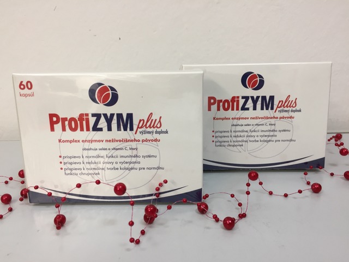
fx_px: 292
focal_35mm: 29
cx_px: 174
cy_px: 131
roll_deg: -1.1
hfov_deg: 61.7
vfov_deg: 48.2
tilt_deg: -15.9
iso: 40
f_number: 2.2
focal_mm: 4.15
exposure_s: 1/33
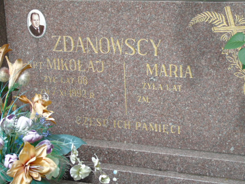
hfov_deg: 20.9
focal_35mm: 94
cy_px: 92
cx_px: 122
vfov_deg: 15.7
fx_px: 665
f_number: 4.3
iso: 80
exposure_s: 1/320
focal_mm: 17
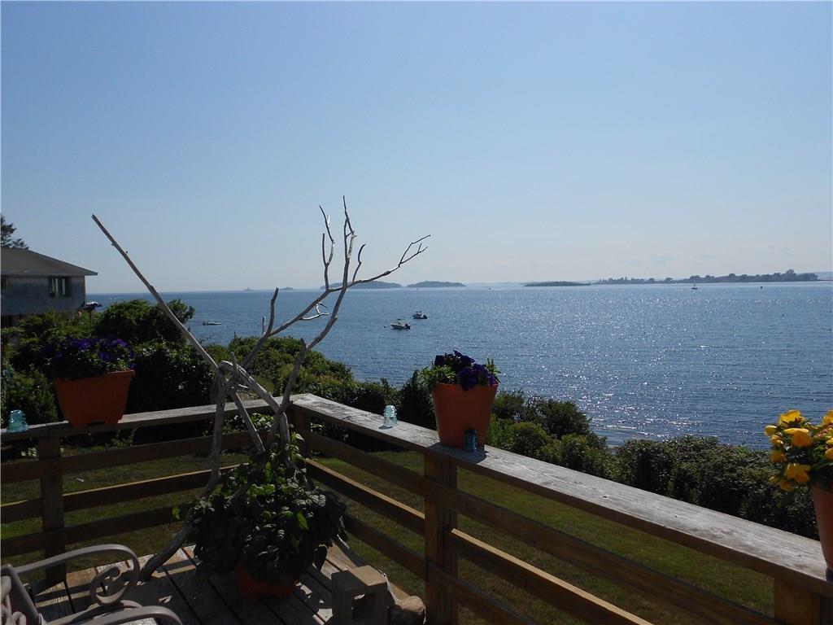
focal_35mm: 26
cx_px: 416
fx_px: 626
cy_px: 312
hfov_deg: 67.3
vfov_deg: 53.1
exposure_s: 1/400
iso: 80
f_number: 8
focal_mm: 4.6
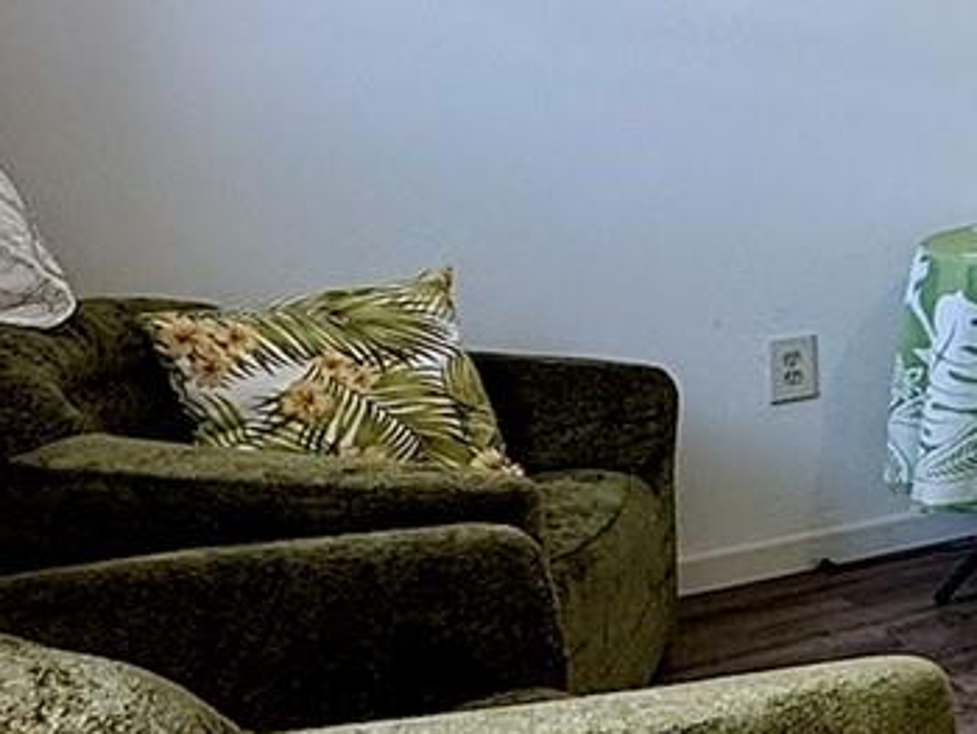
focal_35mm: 64
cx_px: 1781
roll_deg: +0.1
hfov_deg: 20.6
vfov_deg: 22.4
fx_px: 1808
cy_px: 67
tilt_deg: -1.9
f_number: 2.2
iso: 250
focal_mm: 2.22
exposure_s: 1/120
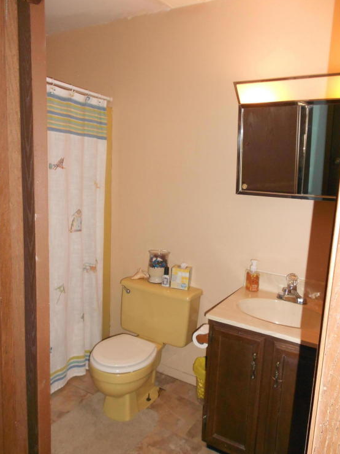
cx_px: 172
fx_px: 354
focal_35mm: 27
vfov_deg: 65.3
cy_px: 228
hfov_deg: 51.4
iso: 250
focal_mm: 4.6
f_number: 3.2
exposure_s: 1/25
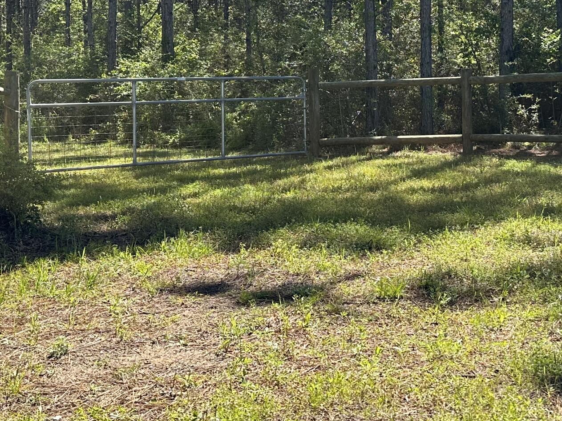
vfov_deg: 25.2
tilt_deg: -0.9
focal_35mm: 57
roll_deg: +0.5
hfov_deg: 33.3
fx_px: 925
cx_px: 404
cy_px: 86
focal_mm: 6.86
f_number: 1.78
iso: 80
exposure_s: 1/1751
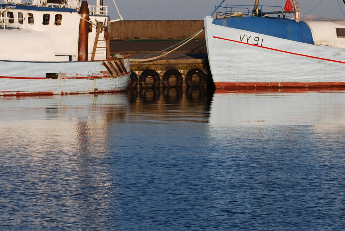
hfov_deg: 9.4
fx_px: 2105
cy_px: -39
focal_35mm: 219
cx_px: 188
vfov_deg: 6.2
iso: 100
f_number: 9
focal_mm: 55
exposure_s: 1/320
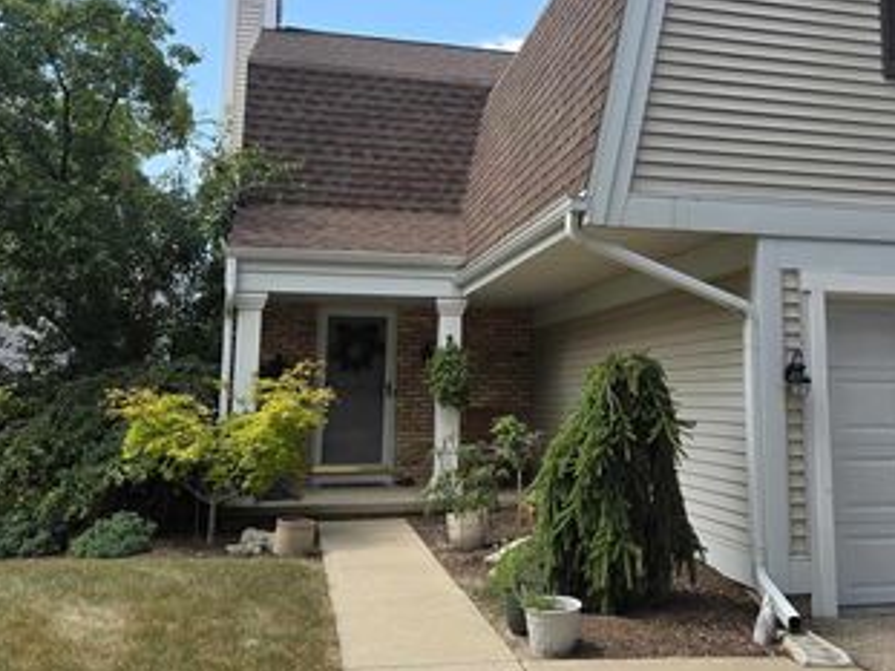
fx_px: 956
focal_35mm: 37
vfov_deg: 38.4
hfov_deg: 49.6
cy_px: 261
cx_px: 564
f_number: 1.8
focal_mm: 5.4
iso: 25
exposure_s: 1/859
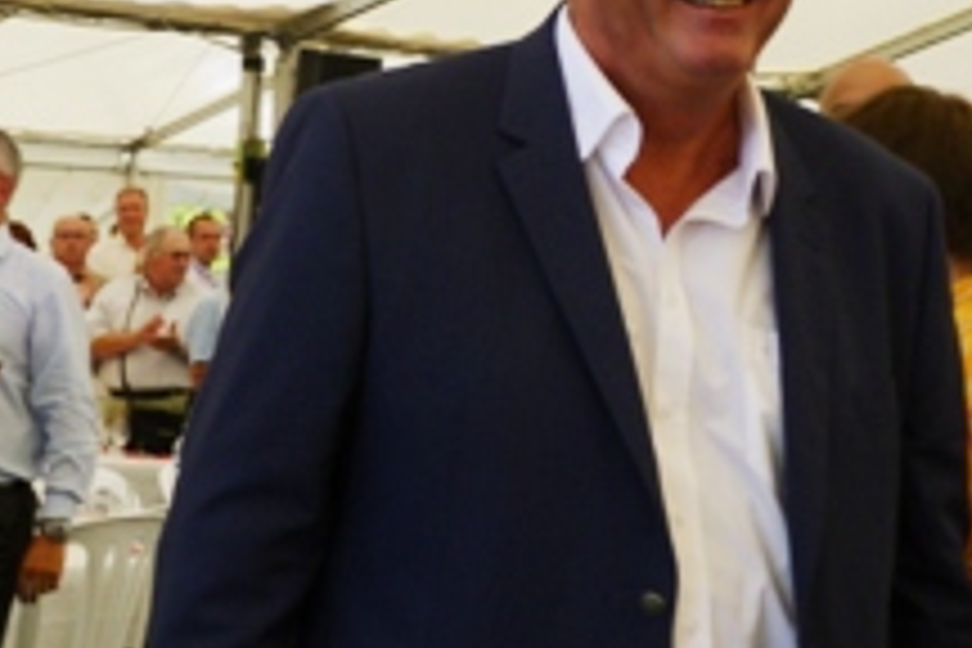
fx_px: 4023
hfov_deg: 13.8
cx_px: 306
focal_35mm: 149
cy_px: 140
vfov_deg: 9.2
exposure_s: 1/125
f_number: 4.6
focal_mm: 12.3
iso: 100
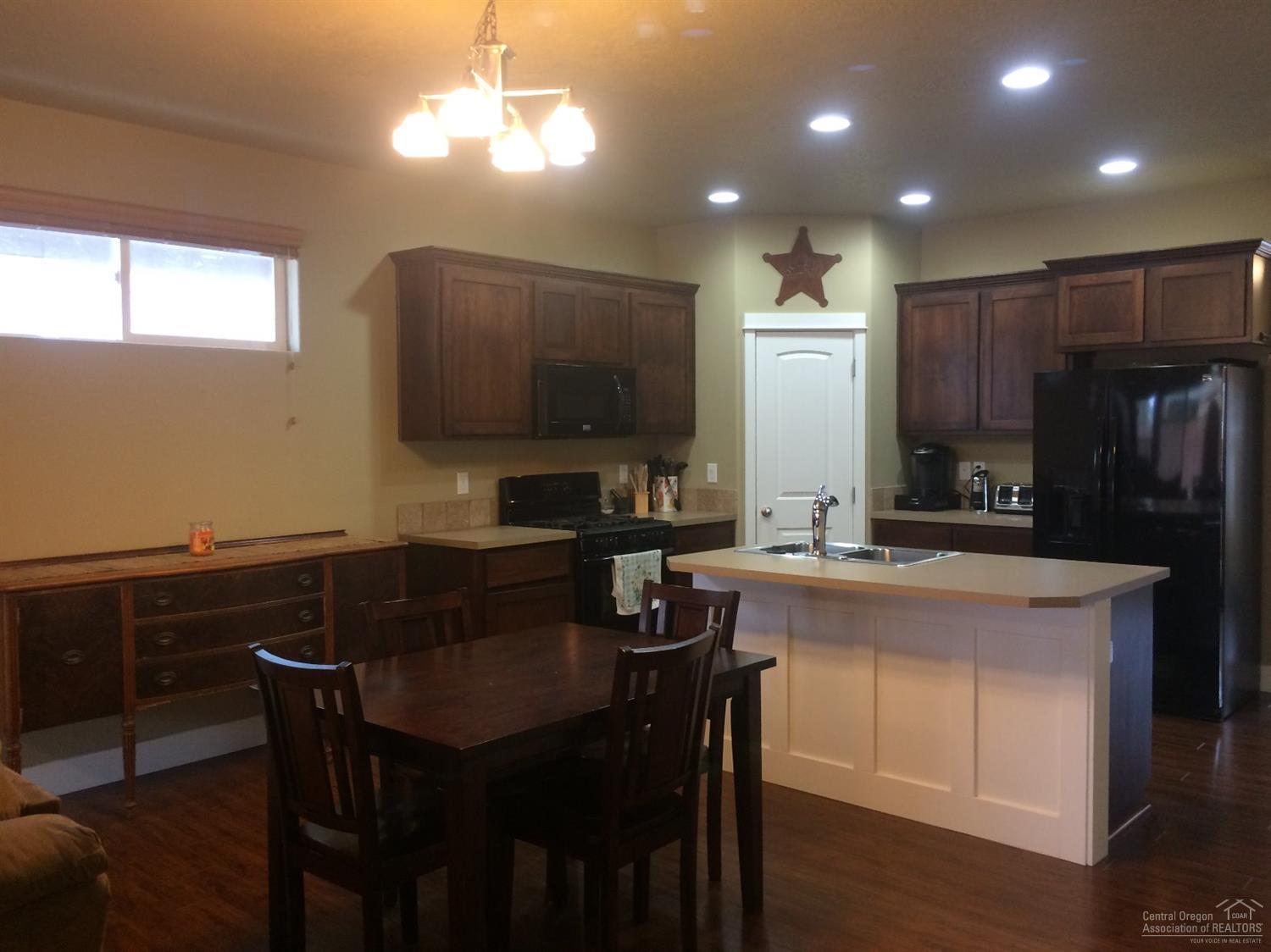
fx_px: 1064
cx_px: 636
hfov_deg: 61.7
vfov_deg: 48.2
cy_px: 476
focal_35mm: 29
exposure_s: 1/30
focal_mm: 4.15
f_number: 2.2
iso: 125
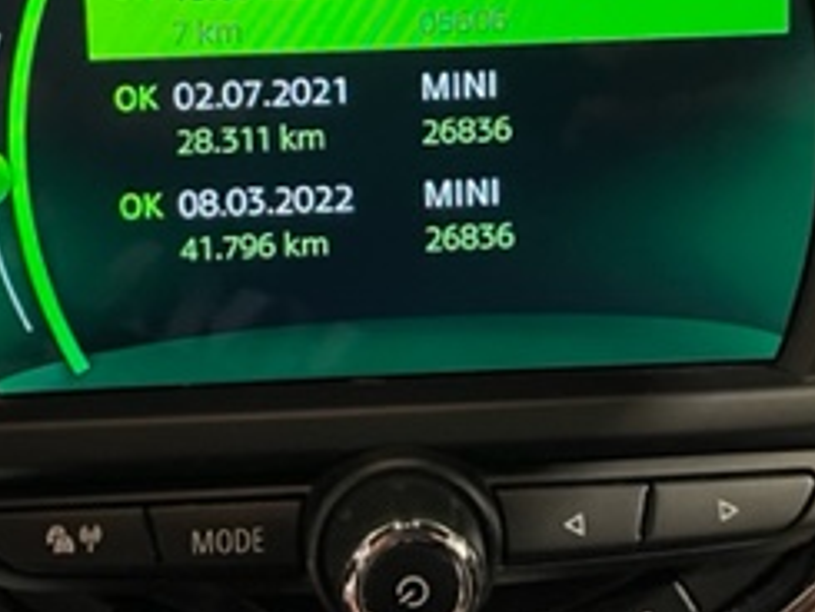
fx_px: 1602
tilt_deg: -23.8
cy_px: 103
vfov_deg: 21.3
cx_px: 306
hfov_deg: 28.4
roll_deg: +0.9
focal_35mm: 68
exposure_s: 1/28
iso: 640
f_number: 1.6
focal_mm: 4.2
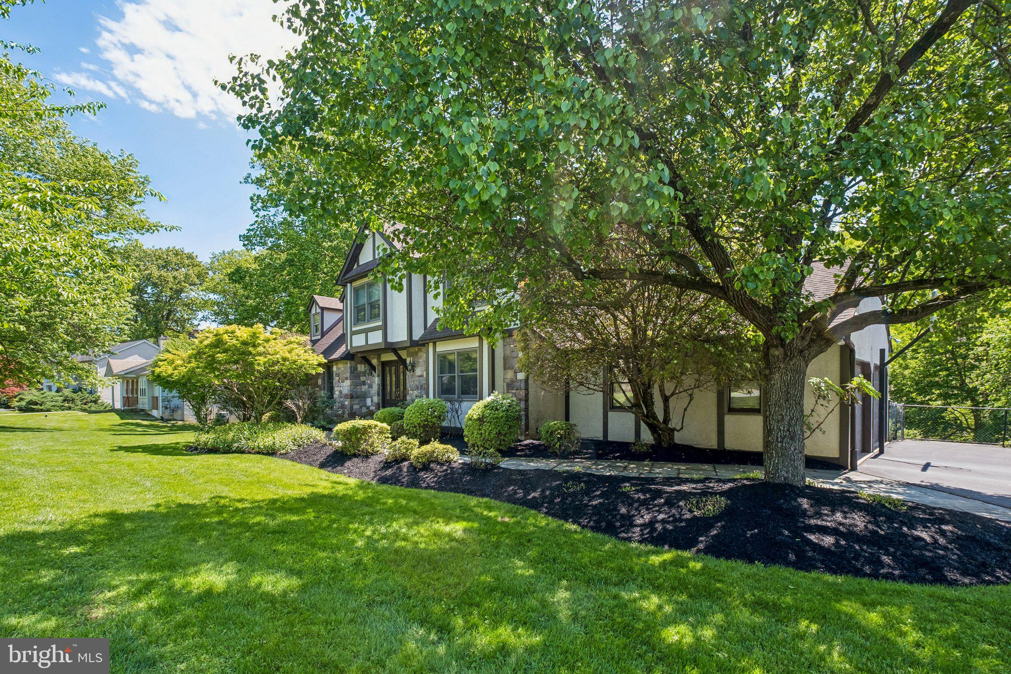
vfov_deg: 77.3
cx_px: 506
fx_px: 421
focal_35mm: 15
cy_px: 337
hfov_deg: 100.4
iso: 250
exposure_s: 1/90
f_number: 8
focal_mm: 10
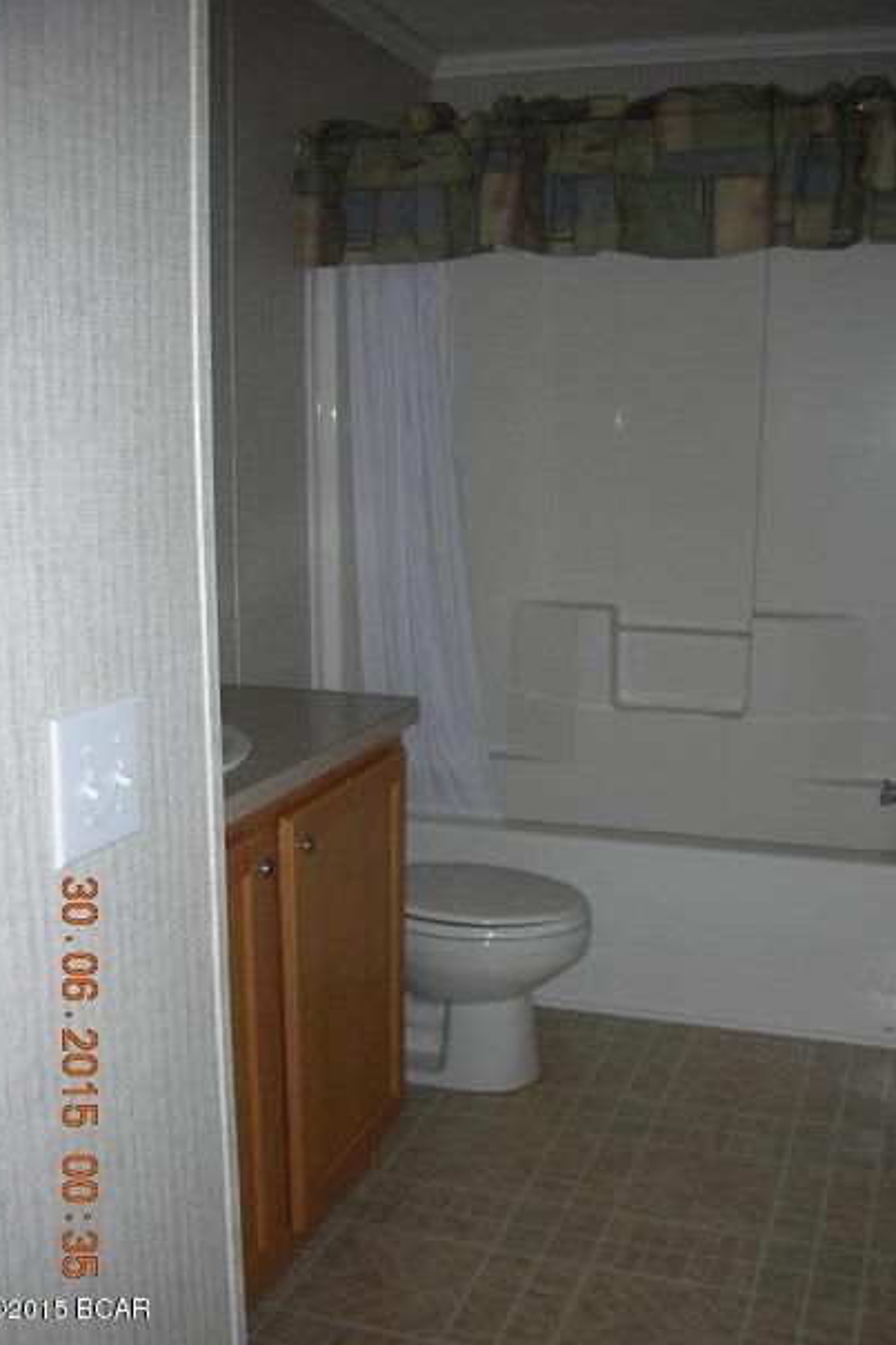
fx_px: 1382
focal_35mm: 37
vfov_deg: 51.9
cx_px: 486
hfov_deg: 35.9
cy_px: 679
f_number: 3
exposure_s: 1/60.1
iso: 61
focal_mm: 5.8
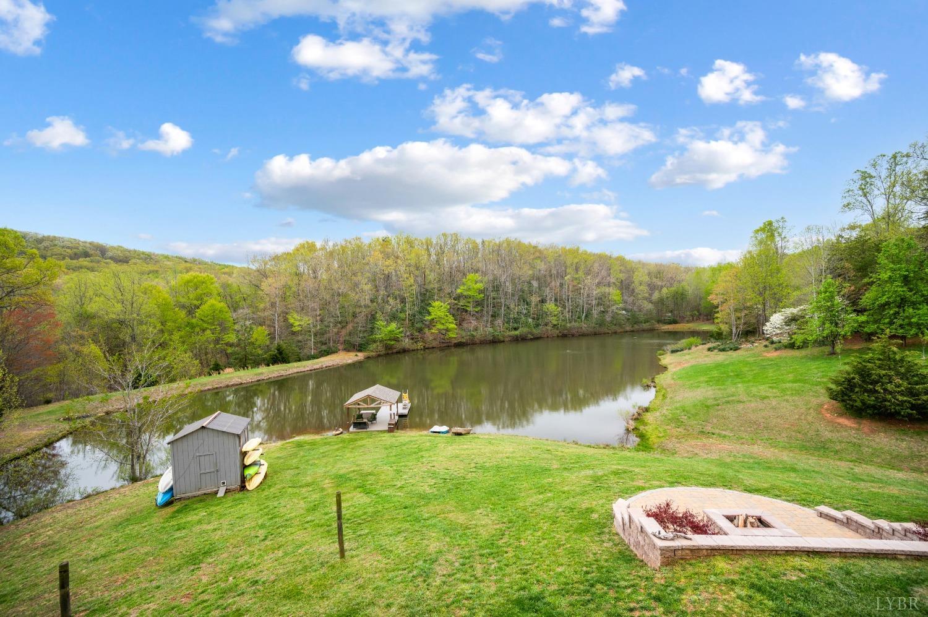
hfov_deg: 104.3
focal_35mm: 14
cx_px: 464
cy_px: 308
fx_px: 361
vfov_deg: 81.1
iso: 800
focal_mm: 14
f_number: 4
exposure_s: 1/1600
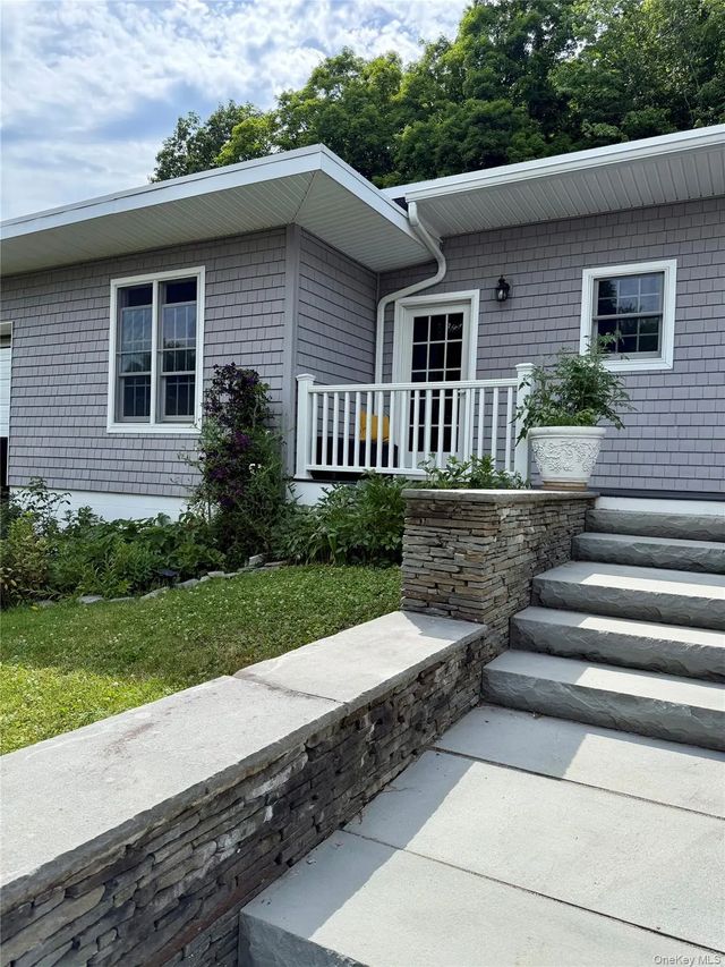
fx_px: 670
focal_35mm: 24
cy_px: 484
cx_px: 362
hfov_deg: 56.8
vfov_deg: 71.6
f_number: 1.78
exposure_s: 1/3584
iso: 100
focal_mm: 6.76
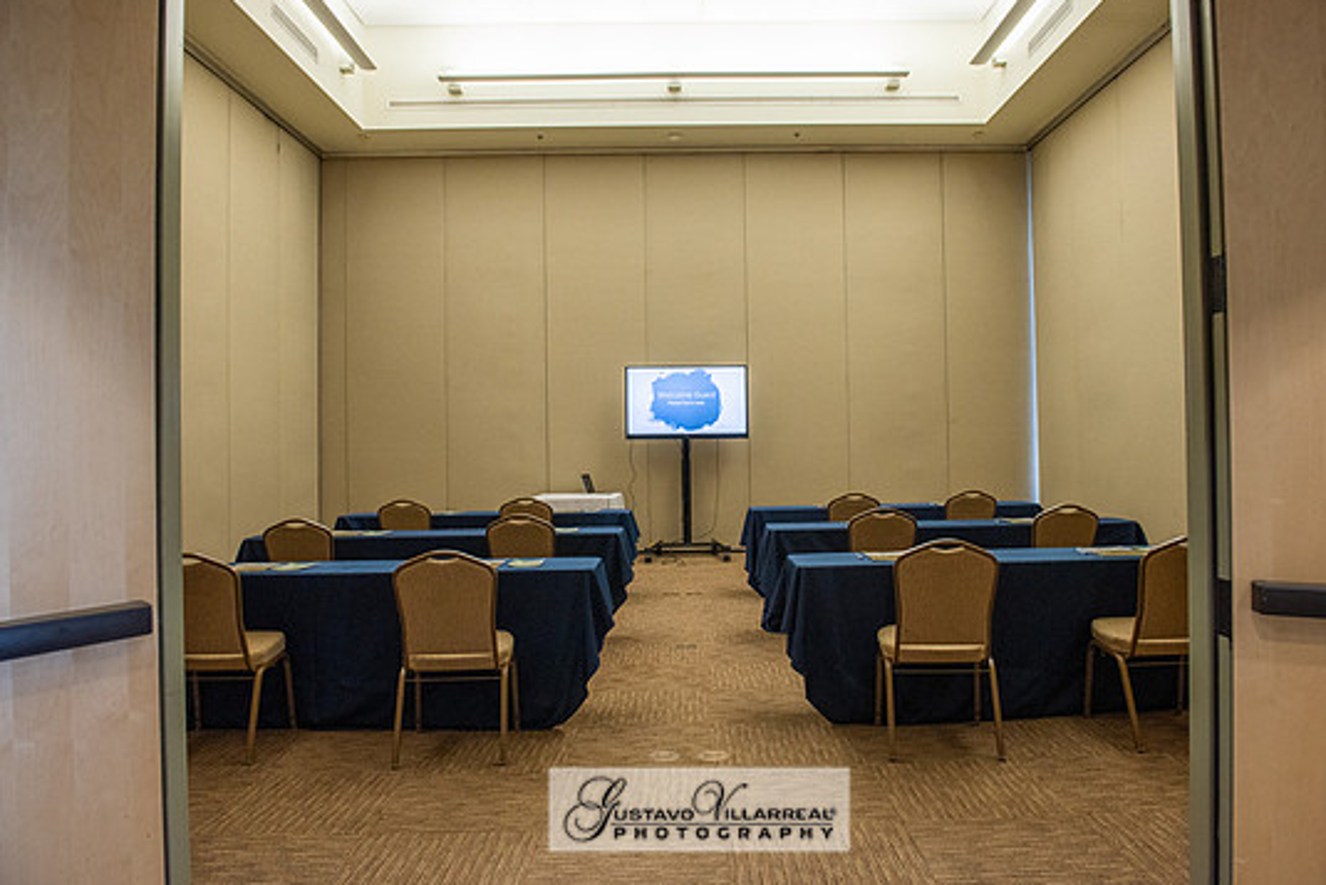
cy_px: 425
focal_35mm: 26
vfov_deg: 49.6
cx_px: 699
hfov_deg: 69.3
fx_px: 958
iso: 1250
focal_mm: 24
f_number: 4.5
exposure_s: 1/125
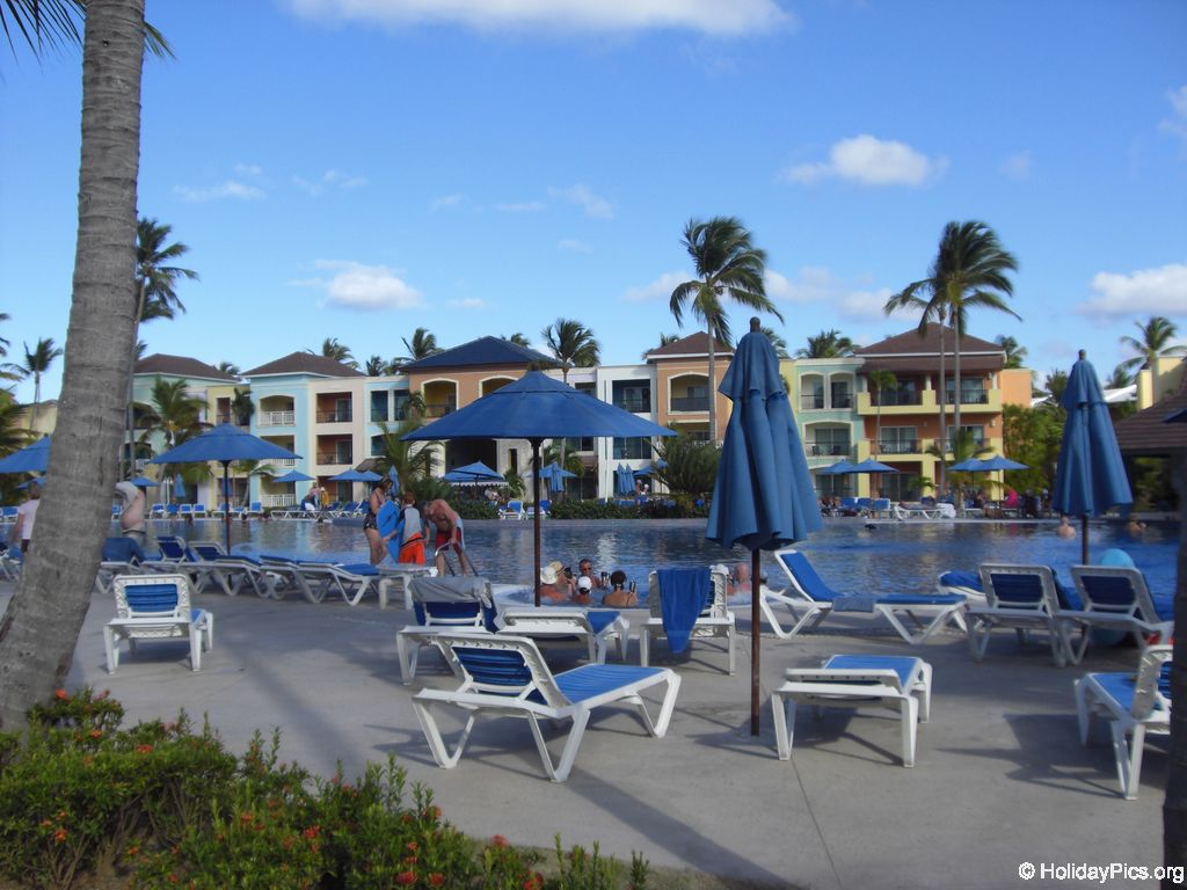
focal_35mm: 38
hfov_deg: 49.0
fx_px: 1303
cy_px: 445
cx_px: 594
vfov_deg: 37.7
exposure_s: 1/125
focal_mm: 6.2
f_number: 8
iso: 64
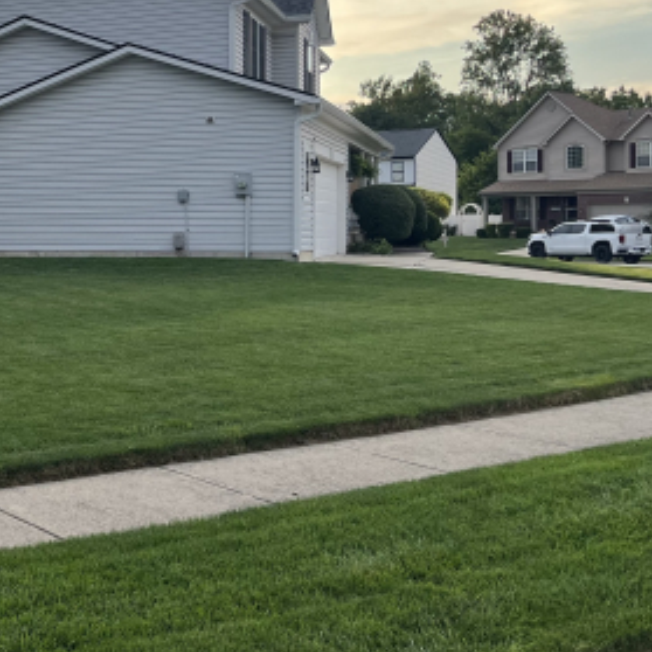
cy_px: 213
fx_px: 1172
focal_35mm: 55
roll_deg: +0.5
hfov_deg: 29.4
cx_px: 25
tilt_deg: +0.8
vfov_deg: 30.8
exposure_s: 1/1558
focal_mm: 5.1
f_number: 1.6
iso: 50
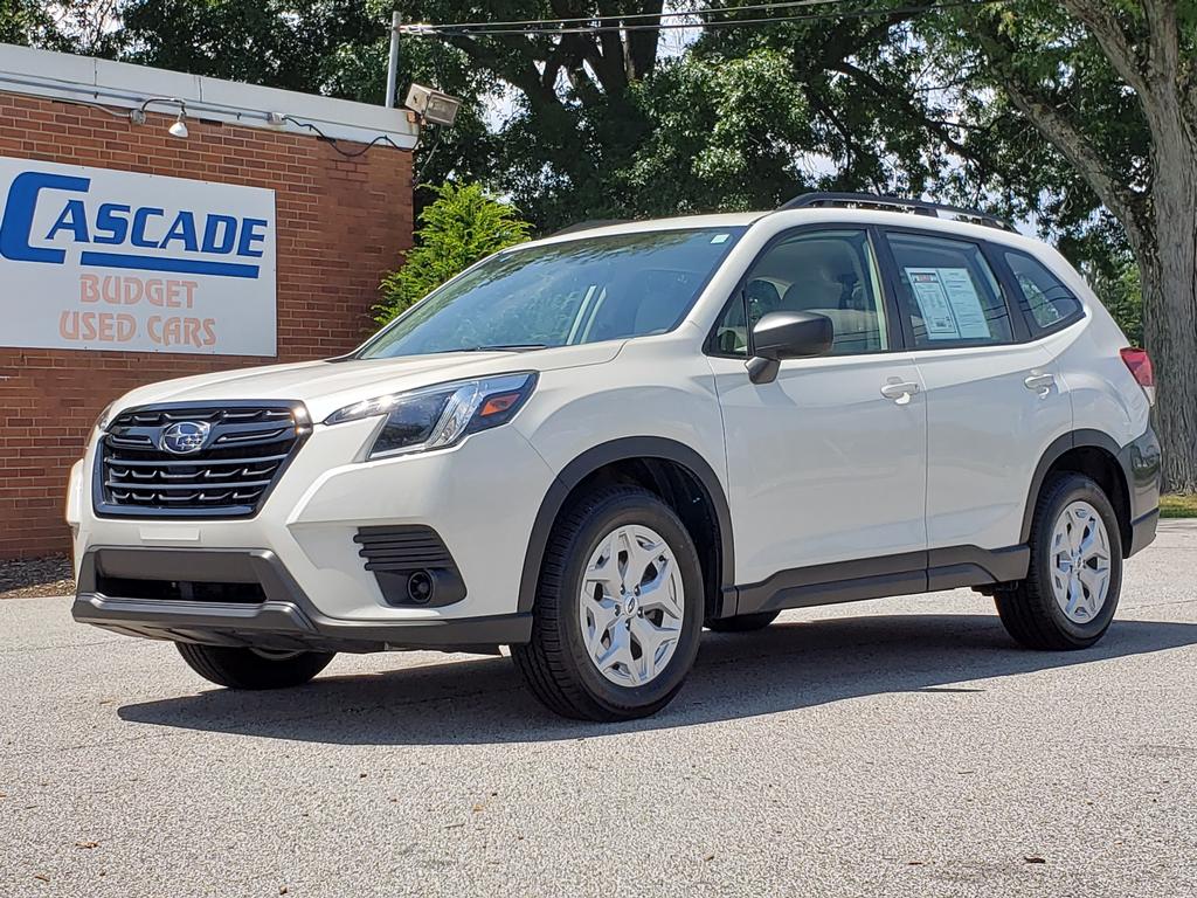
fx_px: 899
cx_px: 598
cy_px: 449
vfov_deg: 53.1
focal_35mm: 26
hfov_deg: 67.3
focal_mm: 4.3
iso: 50
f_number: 2.4
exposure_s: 1/1154
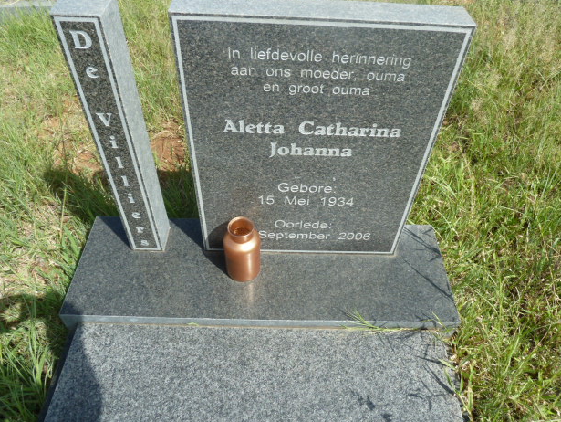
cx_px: 286
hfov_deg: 67.3
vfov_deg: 53.1
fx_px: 422
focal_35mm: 26
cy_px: 206
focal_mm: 4.1
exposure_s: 1/320
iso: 80
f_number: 4
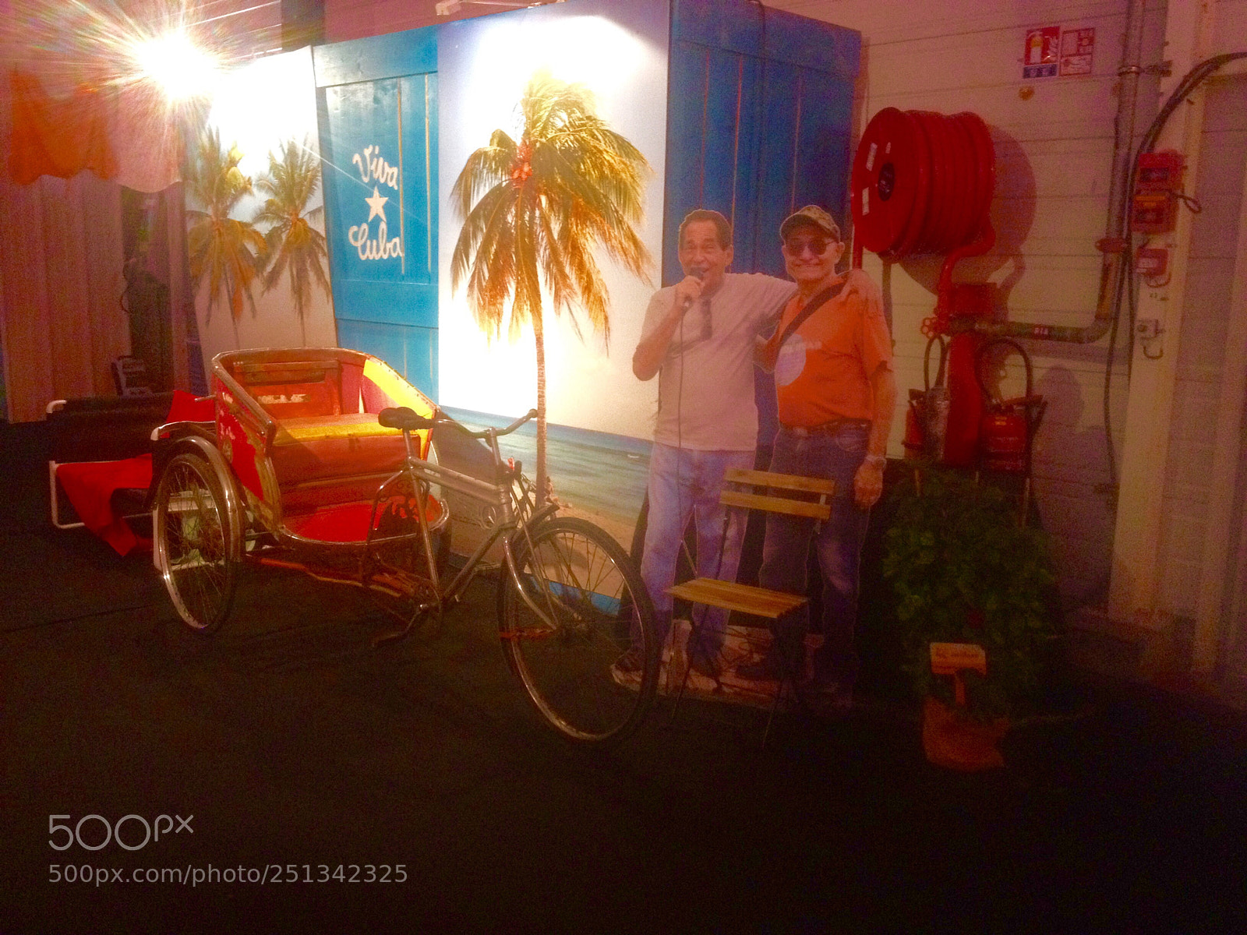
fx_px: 1261
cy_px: 468
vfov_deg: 40.7
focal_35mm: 35
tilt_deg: -14.0
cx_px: 624
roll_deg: -2.3
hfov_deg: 52.6
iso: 320
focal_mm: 4.28
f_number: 2.4
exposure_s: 1/17
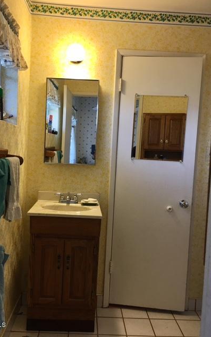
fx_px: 285
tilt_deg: -2.5
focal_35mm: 31
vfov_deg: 61.2
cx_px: 92
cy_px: 168
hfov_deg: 40.5
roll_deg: -2.5
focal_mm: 4.15
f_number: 2.2
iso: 32
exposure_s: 1/30
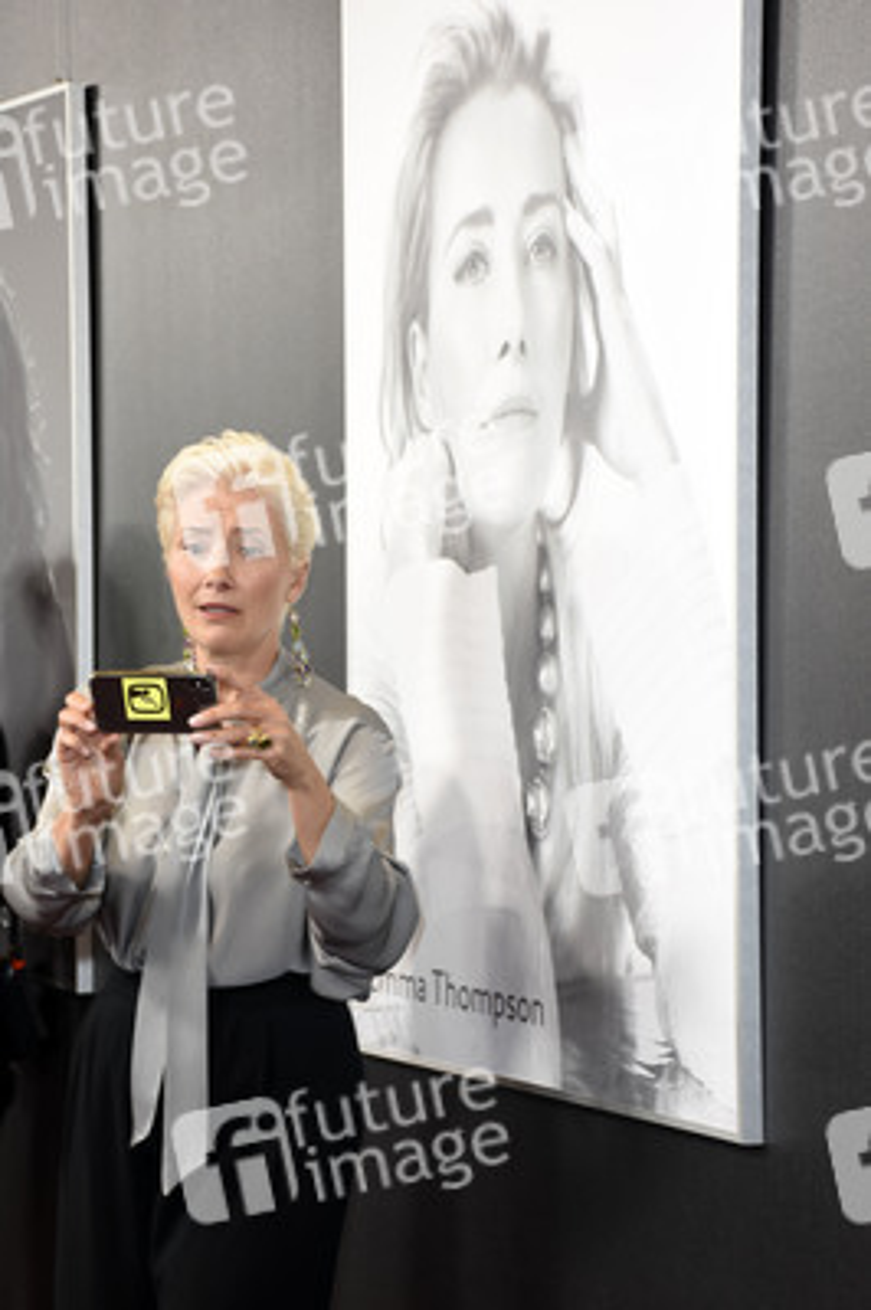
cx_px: 436
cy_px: 655
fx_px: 3381
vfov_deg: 21.9
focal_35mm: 93
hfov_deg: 14.7
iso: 800
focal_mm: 62
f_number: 6.3
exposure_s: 1/60
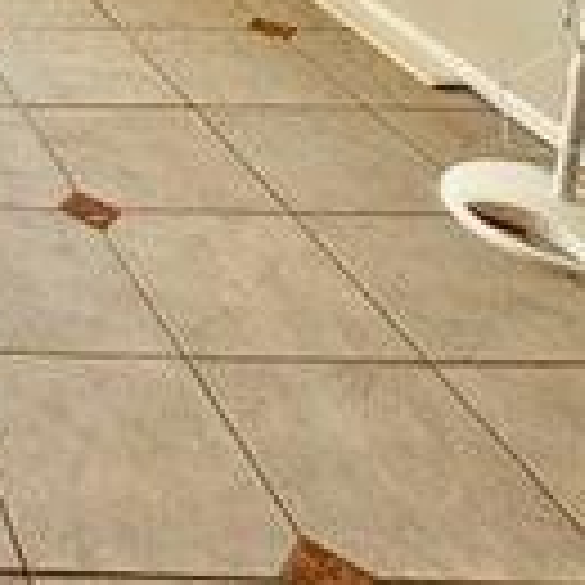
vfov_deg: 23.3
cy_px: -266
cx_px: -418
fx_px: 1166
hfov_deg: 21.0
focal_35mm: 61
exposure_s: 1/186
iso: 64
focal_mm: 2.22
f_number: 2.2
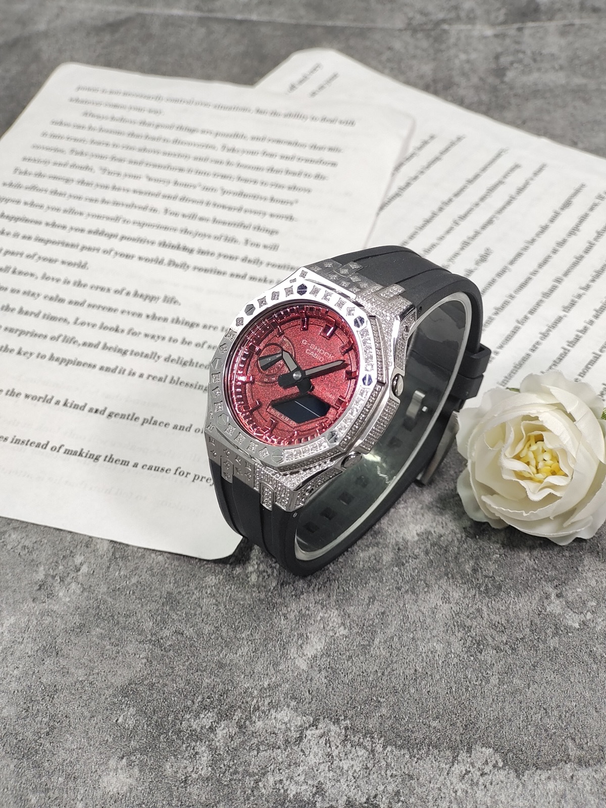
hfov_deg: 29.1
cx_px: 303
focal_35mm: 50
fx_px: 1167
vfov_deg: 38.2
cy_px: 404
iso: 59
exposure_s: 1/100
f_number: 2.08
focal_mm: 7.55
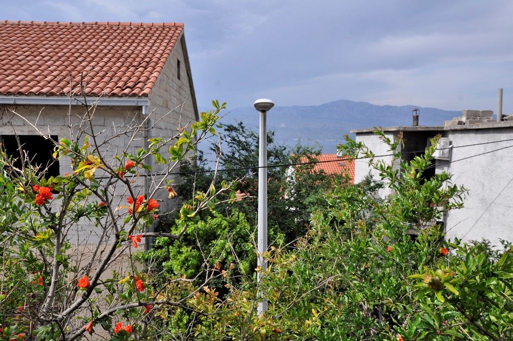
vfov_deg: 43.5
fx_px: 427
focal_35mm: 30
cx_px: 256
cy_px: 170
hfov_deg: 62.0
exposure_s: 1/400
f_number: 10
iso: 400
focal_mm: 20
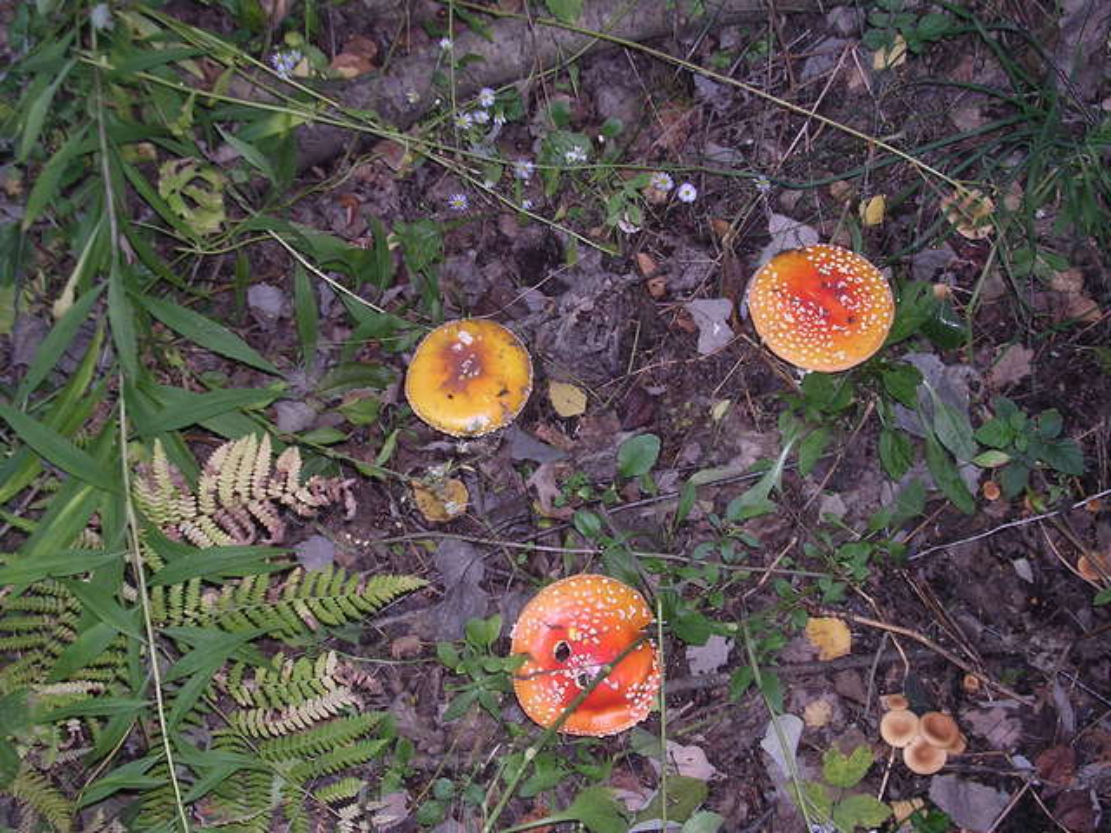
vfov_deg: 31.5
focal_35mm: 46
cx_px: 556
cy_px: 416
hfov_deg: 41.2
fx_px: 1476
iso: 100
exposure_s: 1/60.1
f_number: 3
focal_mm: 7.1
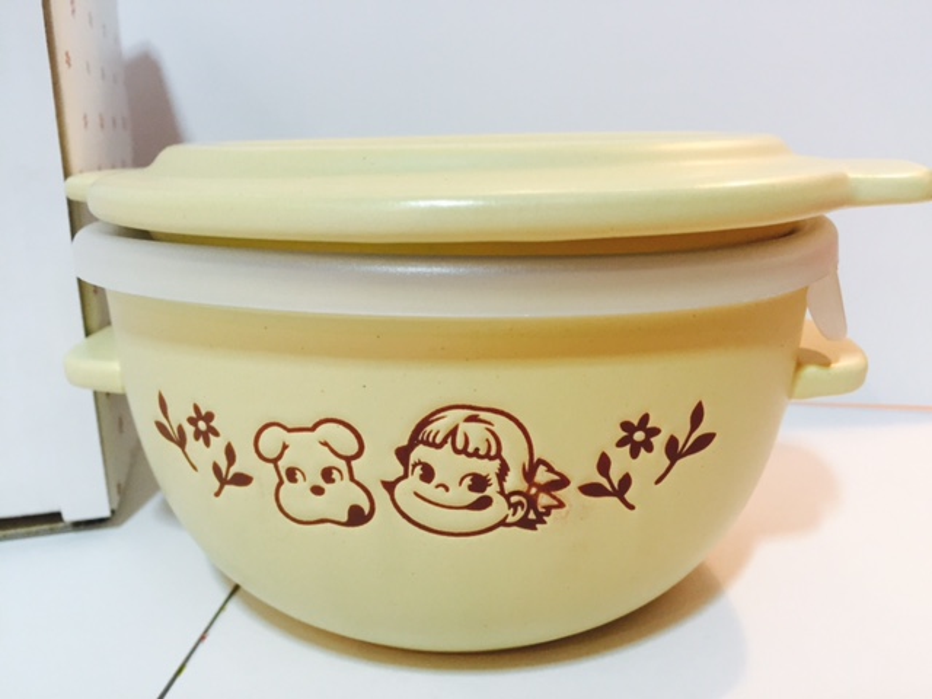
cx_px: 466
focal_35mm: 29
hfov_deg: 61.7
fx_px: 781
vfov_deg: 48.2
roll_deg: -0.7
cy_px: 350
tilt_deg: -11.6
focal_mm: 4.15
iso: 64
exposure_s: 1/33
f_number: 2.2
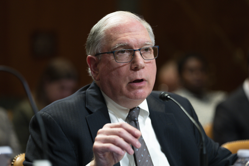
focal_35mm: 142
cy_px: 83
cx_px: 124
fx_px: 982
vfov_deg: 9.7
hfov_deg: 14.5
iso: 2500
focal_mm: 142
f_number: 3.2
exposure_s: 1/250
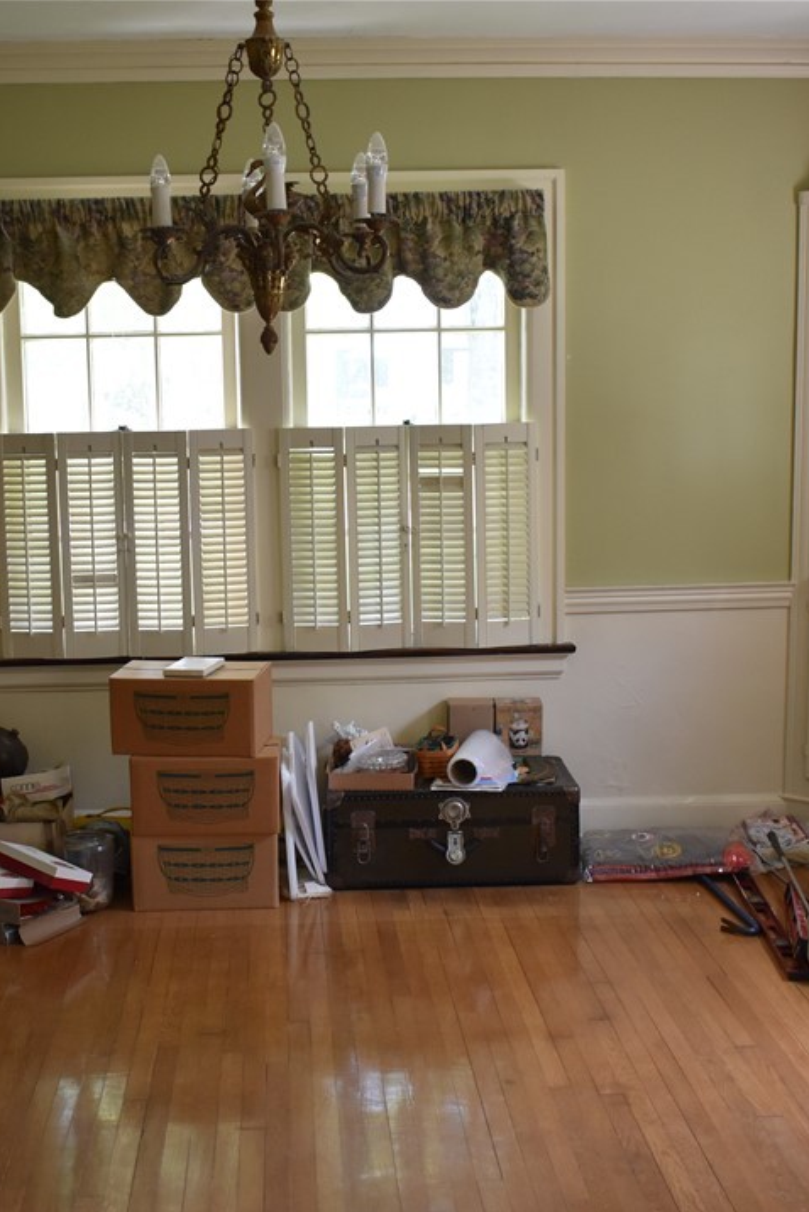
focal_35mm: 48
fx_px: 1608
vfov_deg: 41.3
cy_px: 611
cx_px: 349
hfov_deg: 28.2
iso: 900
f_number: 3.8
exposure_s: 1/125
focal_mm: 21
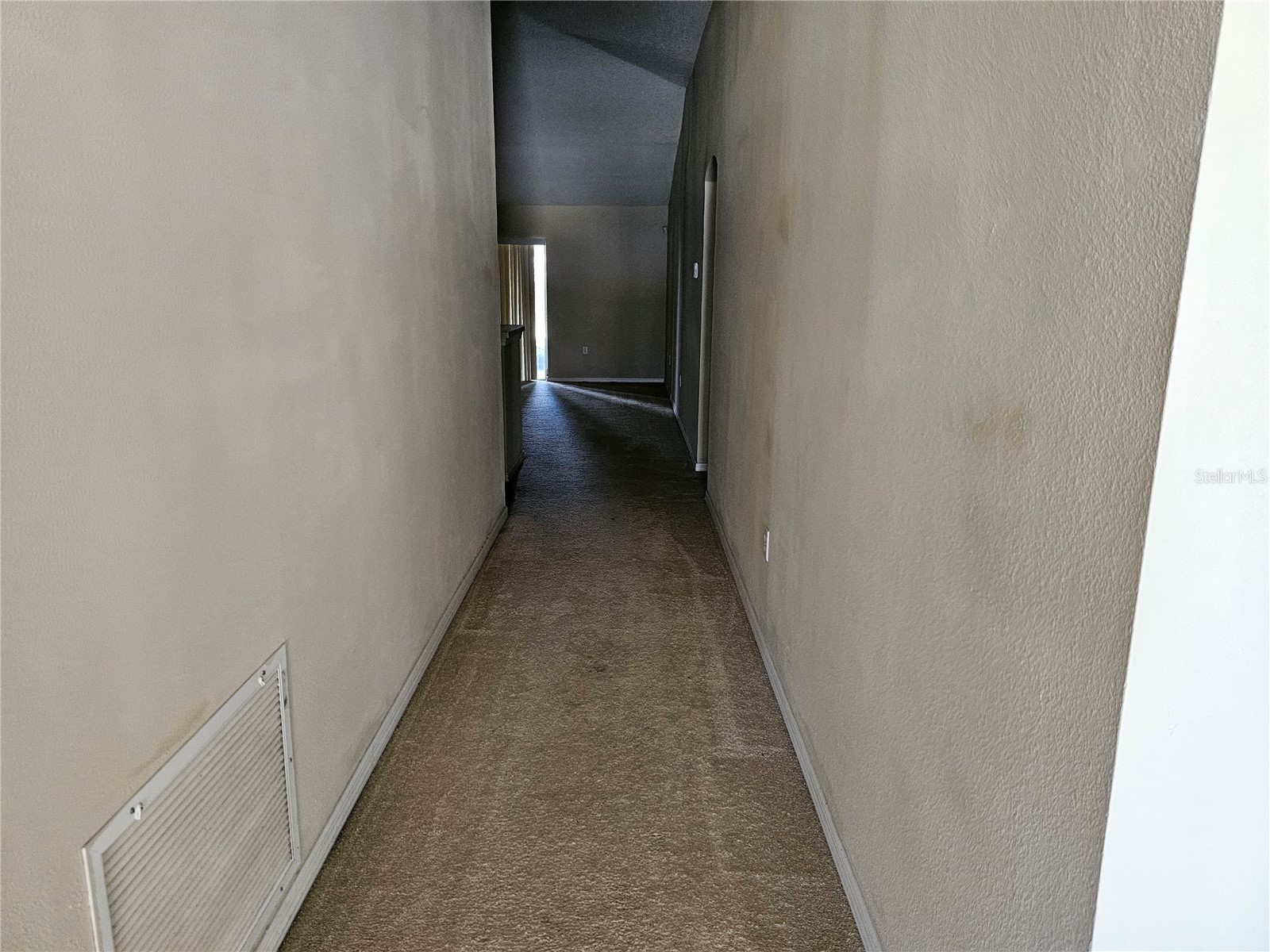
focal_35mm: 23
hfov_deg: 73.9
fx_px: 844
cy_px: 476
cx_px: 635
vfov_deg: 58.9
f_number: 1.7
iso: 800
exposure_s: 1/120
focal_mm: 6.3
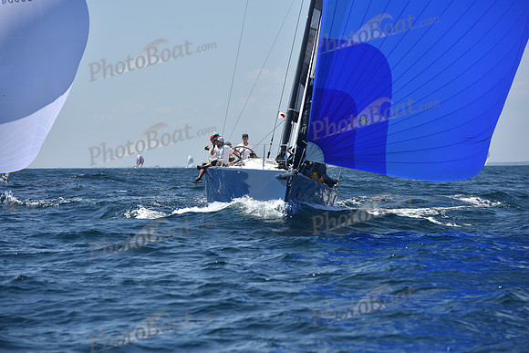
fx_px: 2939
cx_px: 264
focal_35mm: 200
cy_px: 176
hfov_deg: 10.3
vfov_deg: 6.9
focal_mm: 200
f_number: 8
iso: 200
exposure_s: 1/1000
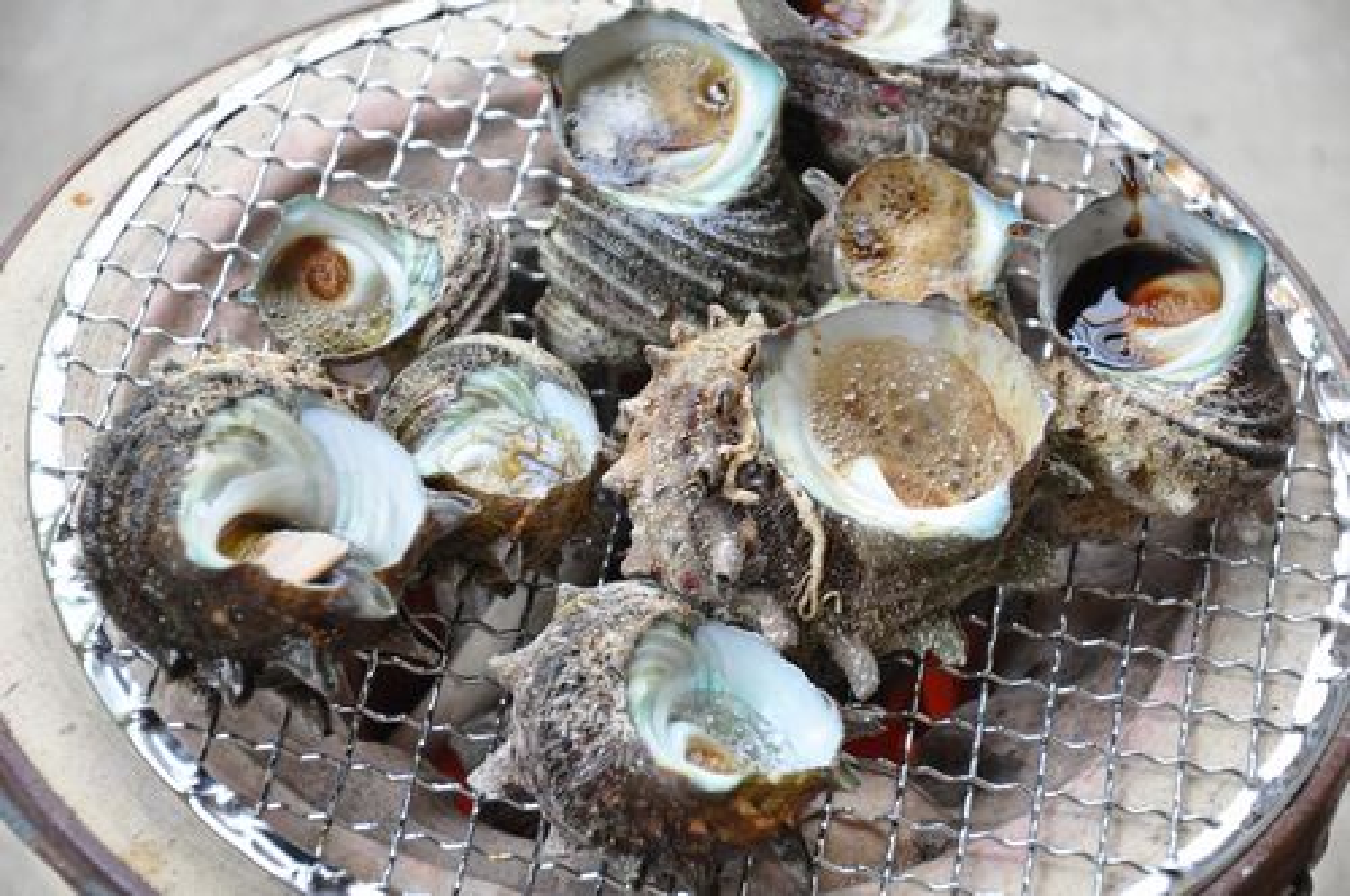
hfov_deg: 17.1
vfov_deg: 11.4
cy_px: 448
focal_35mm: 120
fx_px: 4494
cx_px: 675
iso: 800
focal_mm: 80
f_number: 5.3
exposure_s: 1/100
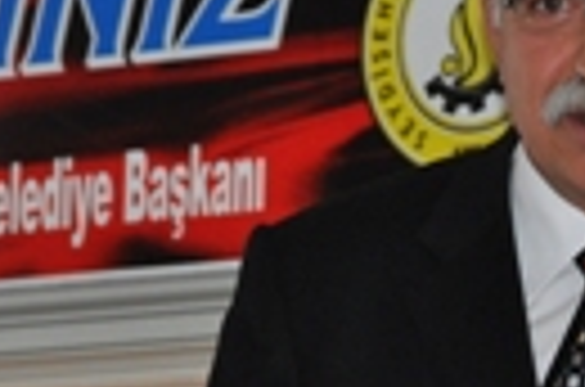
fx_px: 7554
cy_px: 428
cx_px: 621
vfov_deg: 2.9
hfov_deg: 4.4
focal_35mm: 466
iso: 800
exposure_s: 1/60
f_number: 5.6
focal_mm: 90
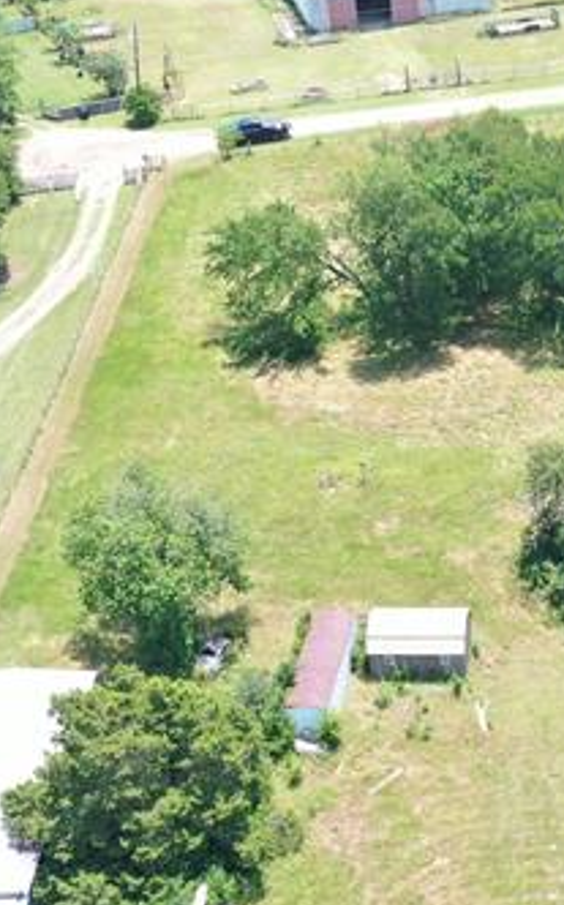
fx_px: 2168
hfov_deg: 14.2
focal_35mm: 88
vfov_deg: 23.6
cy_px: 504
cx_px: 730
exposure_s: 1/200
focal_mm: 10.26
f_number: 4.5
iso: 100
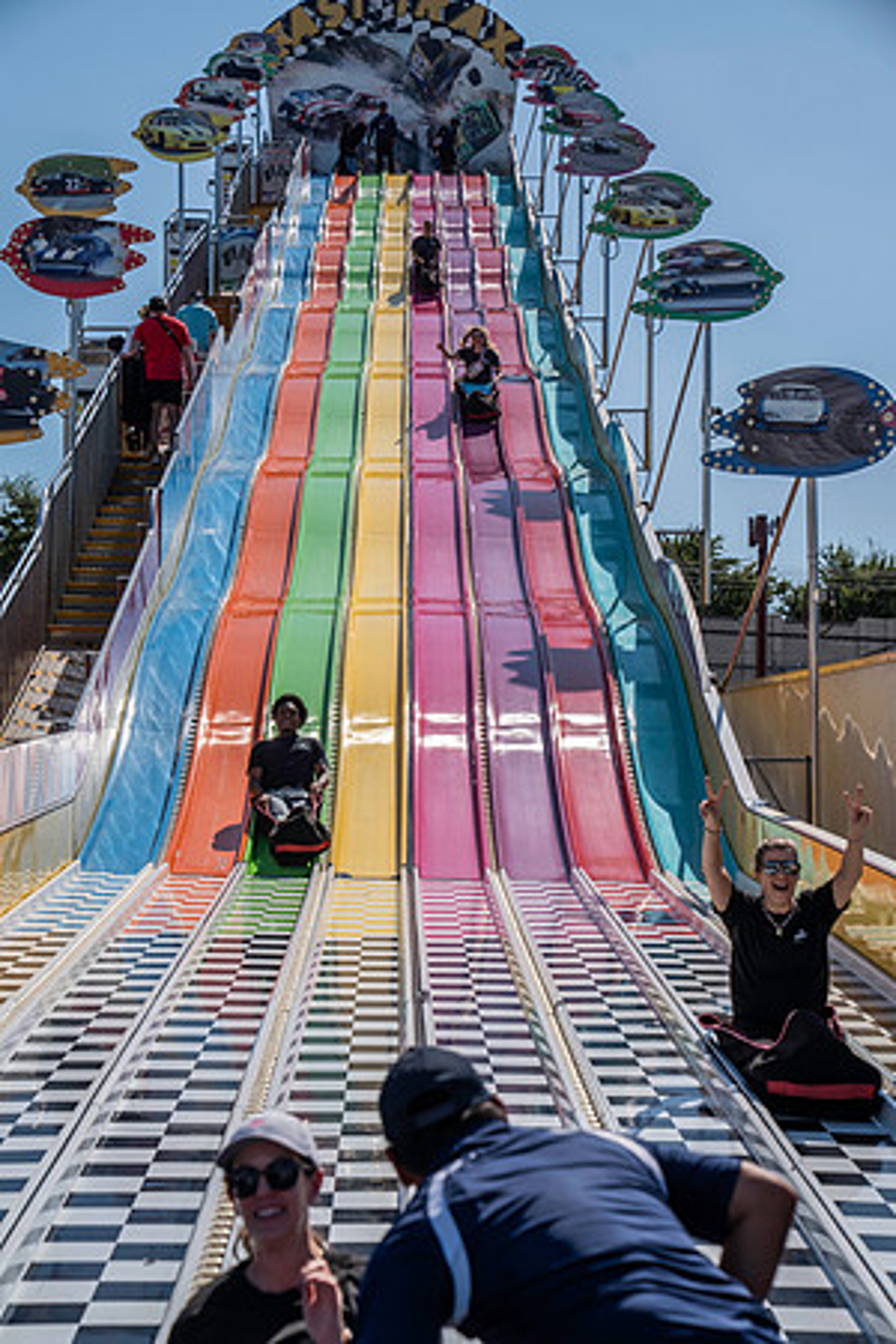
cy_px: 672
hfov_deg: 19.5
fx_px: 2613
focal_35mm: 70
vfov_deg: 28.8
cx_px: 448
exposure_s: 1/1000
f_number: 5.6
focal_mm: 70
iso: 100
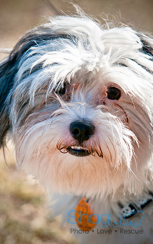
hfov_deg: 5.9
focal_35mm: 223
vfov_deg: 9.4
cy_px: 122
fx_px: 1485
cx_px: 72
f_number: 5
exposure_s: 1/1000
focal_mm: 145
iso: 200
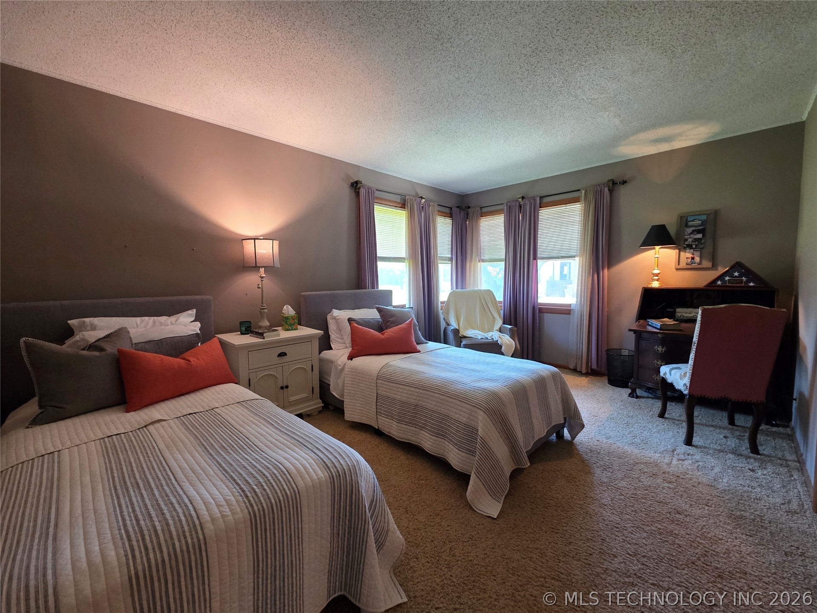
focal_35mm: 13
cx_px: 408
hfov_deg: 106.2
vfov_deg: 89.9
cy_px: 306
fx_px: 307
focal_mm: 2.2
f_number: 1.9
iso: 400
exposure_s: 1/60.2
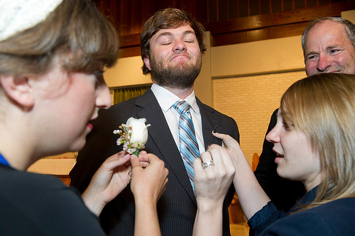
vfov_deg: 41.1
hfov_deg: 58.7
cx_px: 178
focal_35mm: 32
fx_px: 315
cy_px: 118
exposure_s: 1/100
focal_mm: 32
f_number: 5.6
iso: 1600
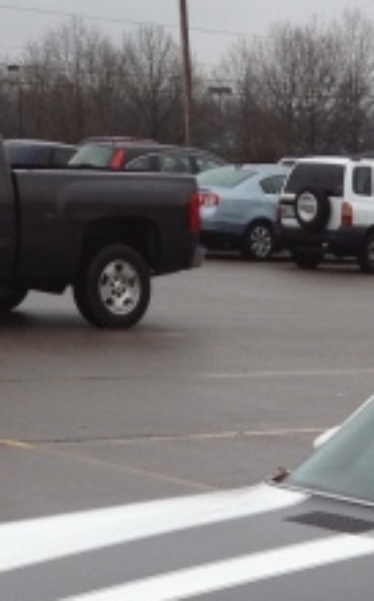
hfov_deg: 9.5
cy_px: 779
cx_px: 530
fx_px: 2207
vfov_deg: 14.8
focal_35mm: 135
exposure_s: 1/365
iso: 64
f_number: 2.4
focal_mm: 4.28
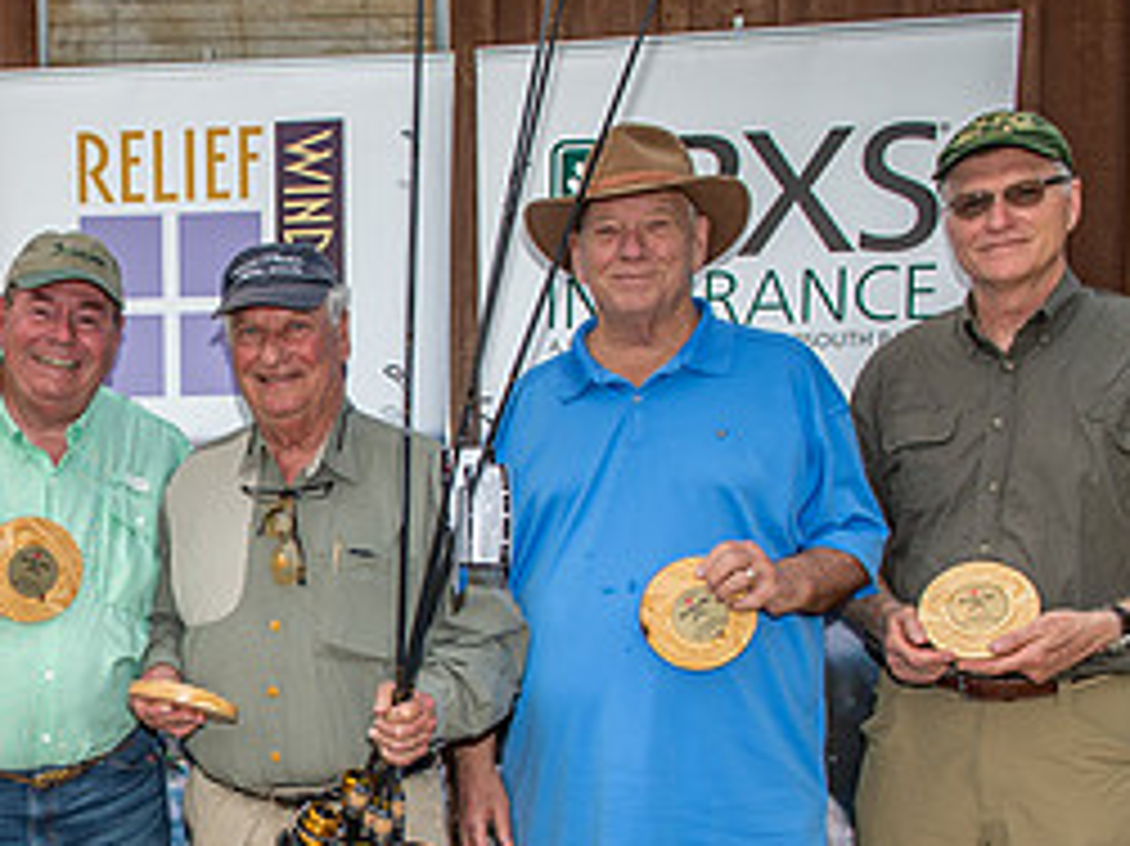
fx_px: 1958
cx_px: 72
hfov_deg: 30.5
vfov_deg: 24.0
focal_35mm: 60
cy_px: 698
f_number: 6.3
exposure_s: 1/200
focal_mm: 27
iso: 160
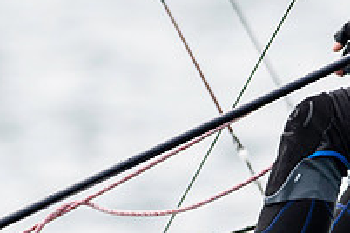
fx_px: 12648
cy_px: 284
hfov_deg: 1.6
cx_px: 176
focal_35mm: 1301
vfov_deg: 1.1
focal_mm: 300
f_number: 5
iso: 400
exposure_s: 1/3200
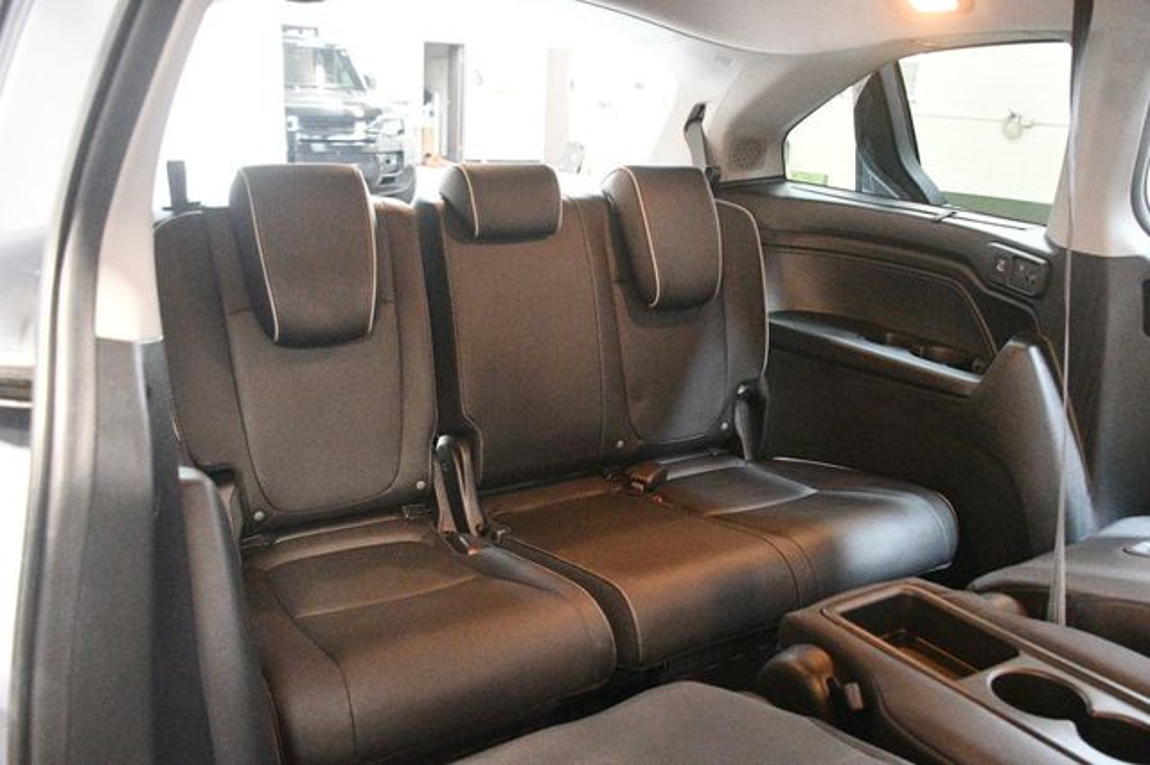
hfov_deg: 62.0
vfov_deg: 43.6
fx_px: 958
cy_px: 382
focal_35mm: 30
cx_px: 575
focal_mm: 20
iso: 12800
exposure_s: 1/40
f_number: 3.5
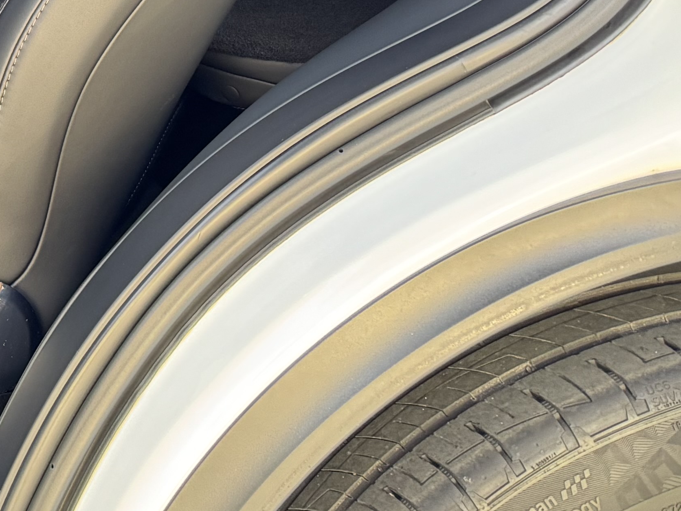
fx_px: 1613
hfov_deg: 20.6
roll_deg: +0.3
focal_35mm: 82
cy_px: -124
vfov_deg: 17.1
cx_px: -318
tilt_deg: -12.6
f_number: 1.78
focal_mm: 6.76
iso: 400
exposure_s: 1/60
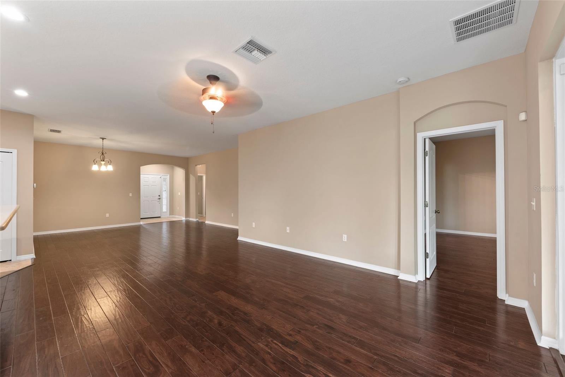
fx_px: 220
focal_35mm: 14
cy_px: 188
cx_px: 282
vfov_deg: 81.2
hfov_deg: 104.2
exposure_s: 1
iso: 400
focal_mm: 14
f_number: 8
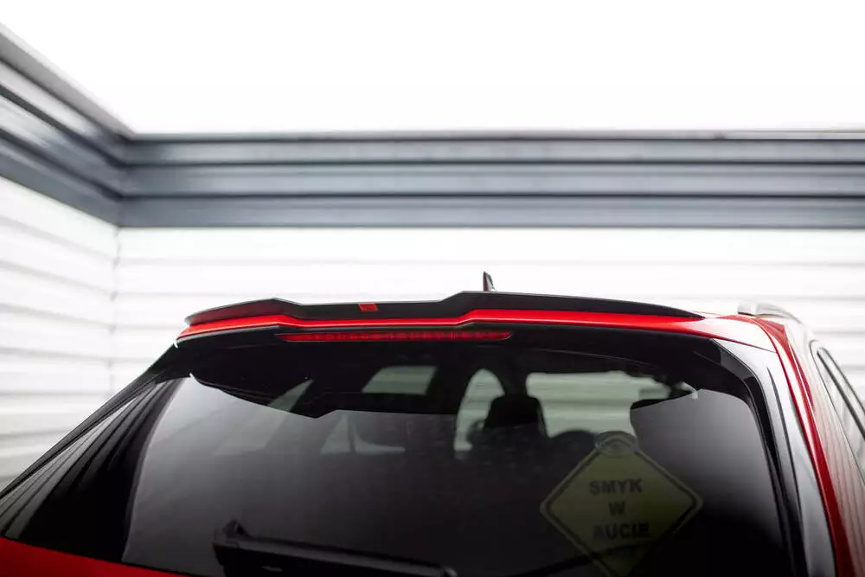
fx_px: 850
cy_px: 288
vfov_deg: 37.5
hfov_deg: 53.9
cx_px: 432
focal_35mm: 35
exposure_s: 1/100
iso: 640
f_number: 2.5
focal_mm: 35
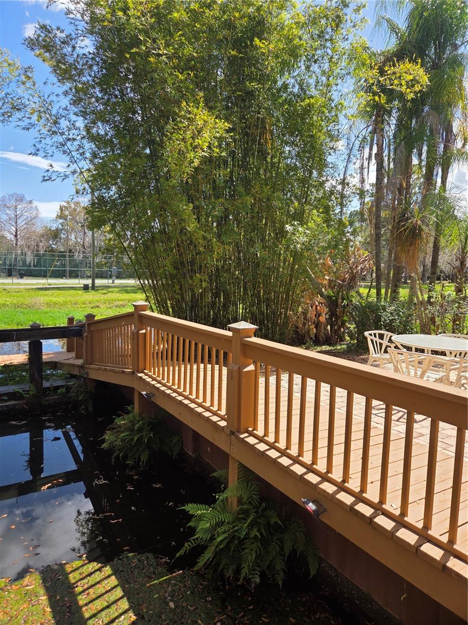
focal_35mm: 23
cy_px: 312
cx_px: 234
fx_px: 415
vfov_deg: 73.9
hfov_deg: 58.9
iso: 80
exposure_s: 1/2586
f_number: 1.8
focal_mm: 5.4
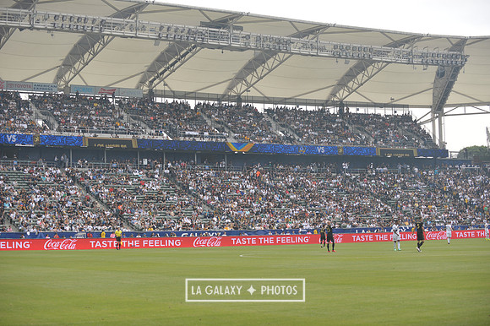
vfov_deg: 19.4
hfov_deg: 28.9
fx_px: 952
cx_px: 245
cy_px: 163
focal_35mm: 70
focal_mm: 70
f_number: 3.5
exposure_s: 1/2500
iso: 320
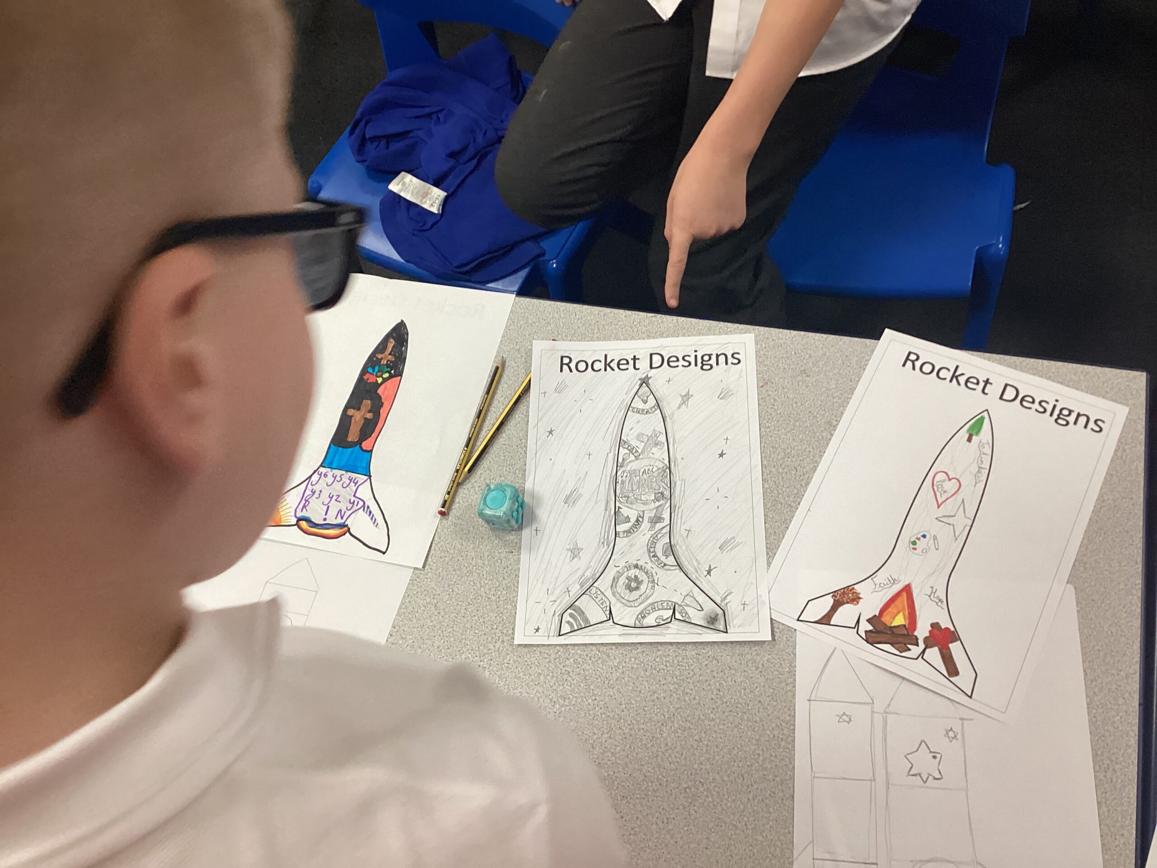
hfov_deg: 58.4
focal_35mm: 31
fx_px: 1036
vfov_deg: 45.4
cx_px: 578
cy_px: 434
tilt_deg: -60.4
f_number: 2.4
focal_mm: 3.3
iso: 100
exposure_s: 1/60
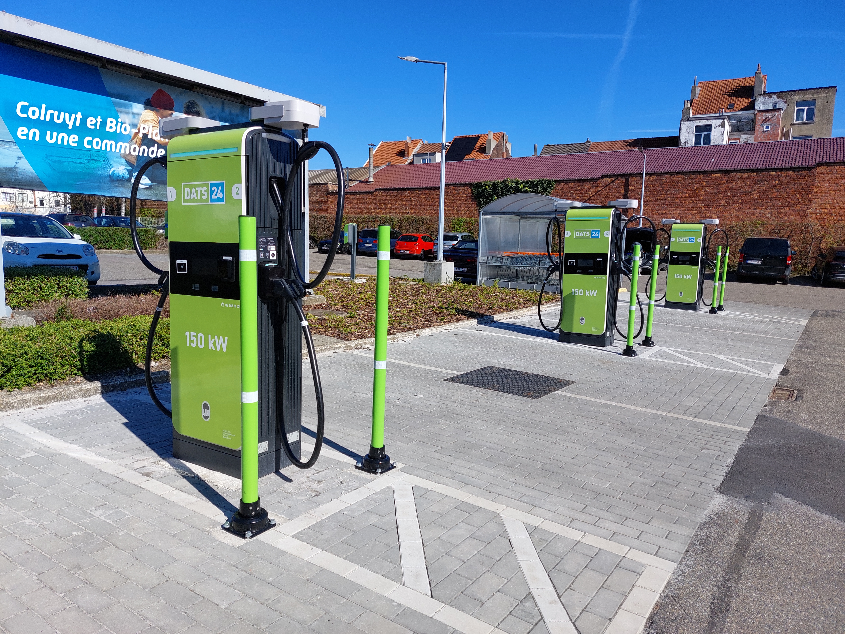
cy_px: 317
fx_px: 586
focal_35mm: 24
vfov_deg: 56.8
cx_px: 422
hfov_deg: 71.6
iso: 25
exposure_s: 1/1478
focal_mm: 5.23
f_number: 1.8
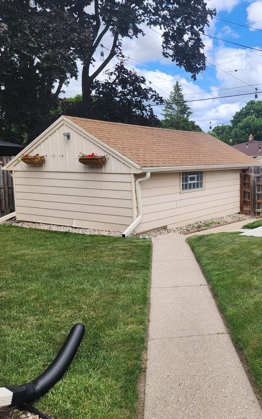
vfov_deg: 58.1
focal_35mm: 33
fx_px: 377
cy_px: 209
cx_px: 227
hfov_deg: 36.3
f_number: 1.8
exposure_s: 1/1354
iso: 20
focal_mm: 5.4
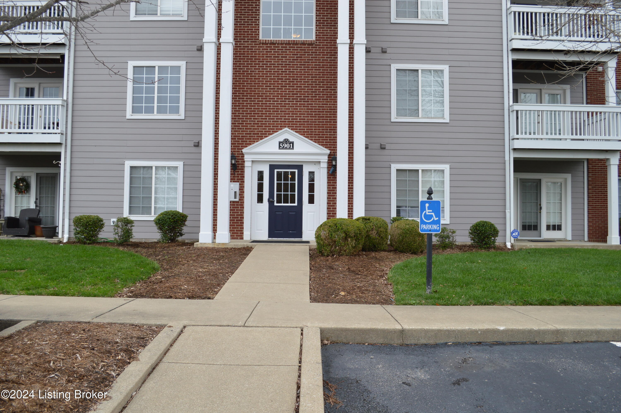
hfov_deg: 62.0
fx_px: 517
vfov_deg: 43.5
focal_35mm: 30
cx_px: 310
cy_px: 206
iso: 200
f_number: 5.6
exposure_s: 1/125
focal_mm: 20
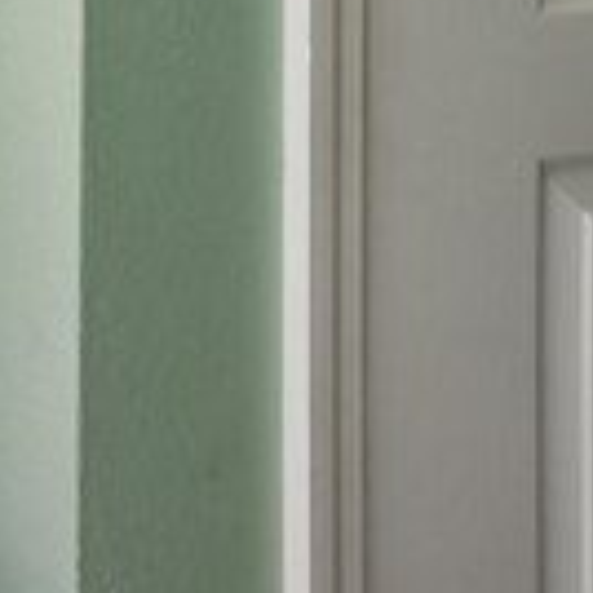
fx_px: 2199
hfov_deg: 10.5
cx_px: -1226
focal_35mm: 113
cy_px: -878
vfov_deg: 12.0
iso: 400
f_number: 8
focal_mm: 16.5
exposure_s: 1/5
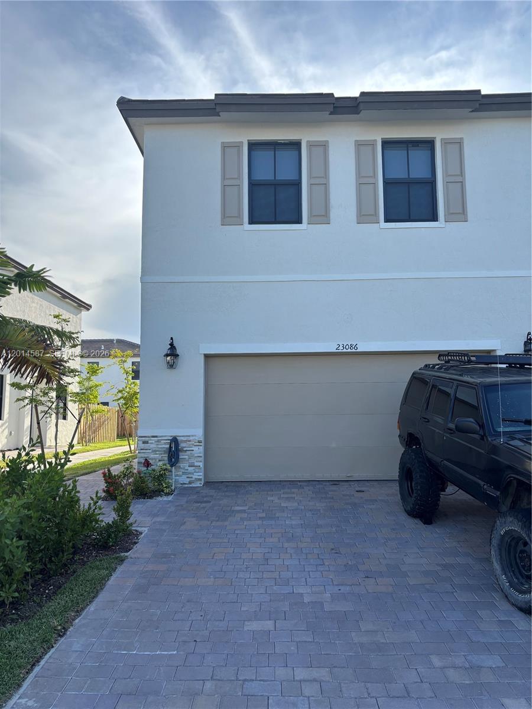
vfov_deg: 67.3
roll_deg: +1.2
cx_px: 266
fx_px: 533
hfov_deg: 53.1
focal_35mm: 26
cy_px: 354
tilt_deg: +6.8
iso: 50
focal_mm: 5.96
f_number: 1.6
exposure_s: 1/1522
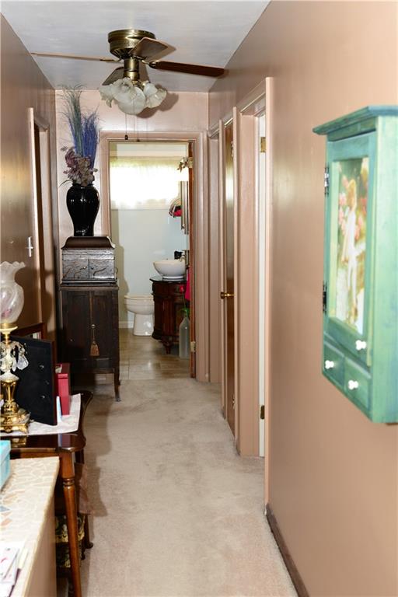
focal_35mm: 42
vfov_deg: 46.4
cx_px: 199
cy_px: 298
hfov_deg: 31.9
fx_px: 696
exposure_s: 1/60
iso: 640
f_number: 6.3
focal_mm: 42
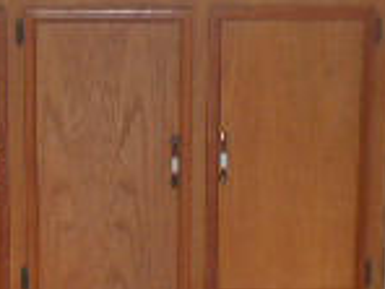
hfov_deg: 14.7
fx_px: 1490
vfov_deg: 11.1
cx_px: 151
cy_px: 143
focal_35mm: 134
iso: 220
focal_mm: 5.5
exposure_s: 1/25
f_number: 3.6
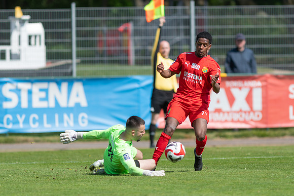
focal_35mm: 457
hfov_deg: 4.5
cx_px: 147
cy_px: 98
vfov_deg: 3.0
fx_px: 3733
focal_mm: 300
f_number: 3.2
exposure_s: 1/2000
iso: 100
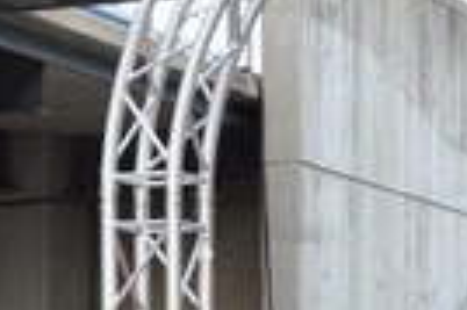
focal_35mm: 161
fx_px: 2086
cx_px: 321
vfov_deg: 8.2
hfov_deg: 12.8
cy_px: 582
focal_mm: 18
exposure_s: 1/160
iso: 320
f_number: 6.3
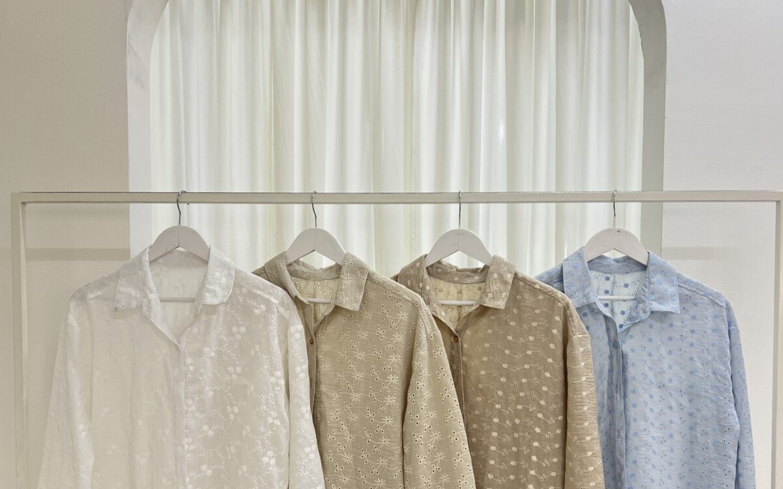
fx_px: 790
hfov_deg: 52.7
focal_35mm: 37
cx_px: 392
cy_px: 324
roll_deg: -0.3
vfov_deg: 34.1
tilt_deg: -3.4
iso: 125
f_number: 1.5
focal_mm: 5.7
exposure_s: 1/50
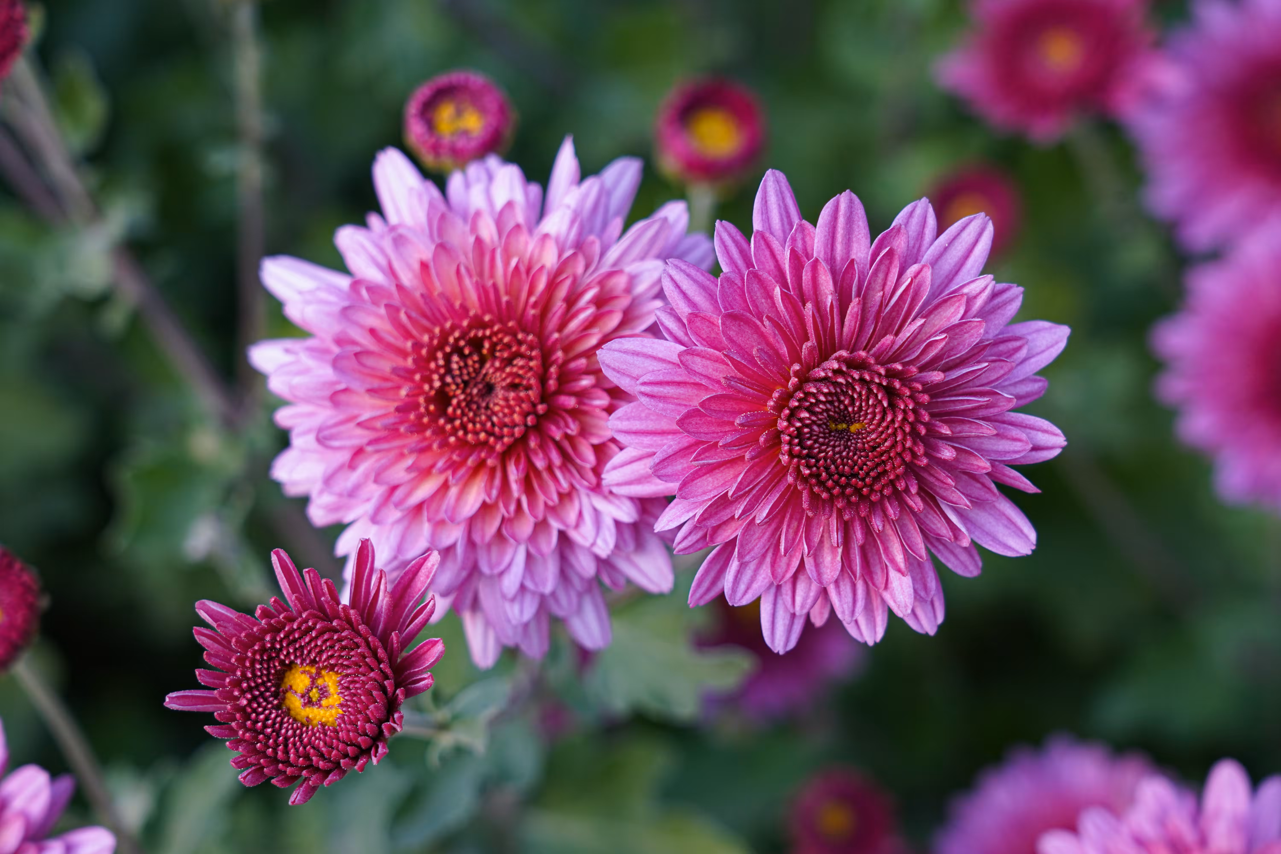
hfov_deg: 20.8
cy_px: 427
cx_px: 640
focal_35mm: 98
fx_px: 3487
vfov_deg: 14.0
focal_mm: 98
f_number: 9
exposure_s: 1/160
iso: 1000
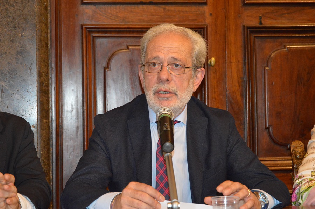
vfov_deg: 15.7
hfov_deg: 23.4
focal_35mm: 87
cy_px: 104
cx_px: 158
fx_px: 760
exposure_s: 1/60
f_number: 5
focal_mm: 58
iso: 3200
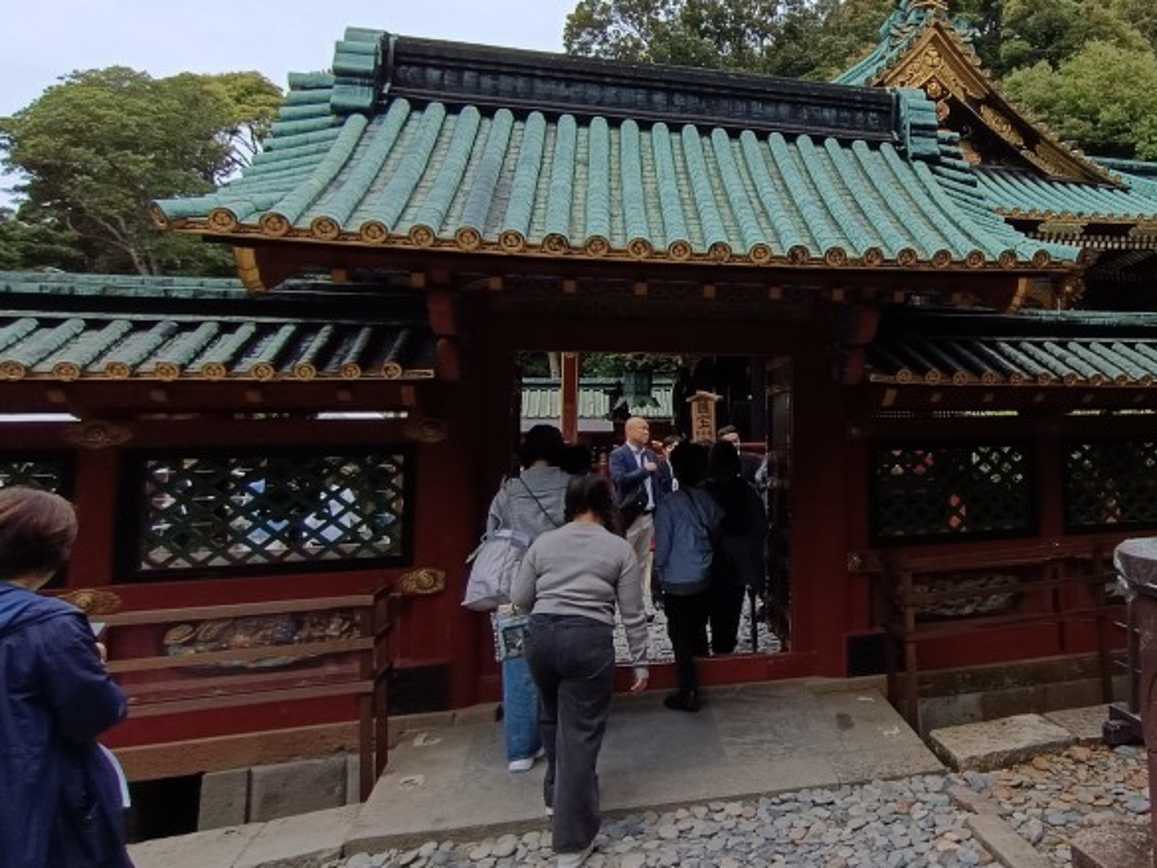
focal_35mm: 28
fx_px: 936
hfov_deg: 59.5
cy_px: 350
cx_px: 888
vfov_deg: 49.5
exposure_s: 1/1083
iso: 51
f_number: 2.2
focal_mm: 1.66
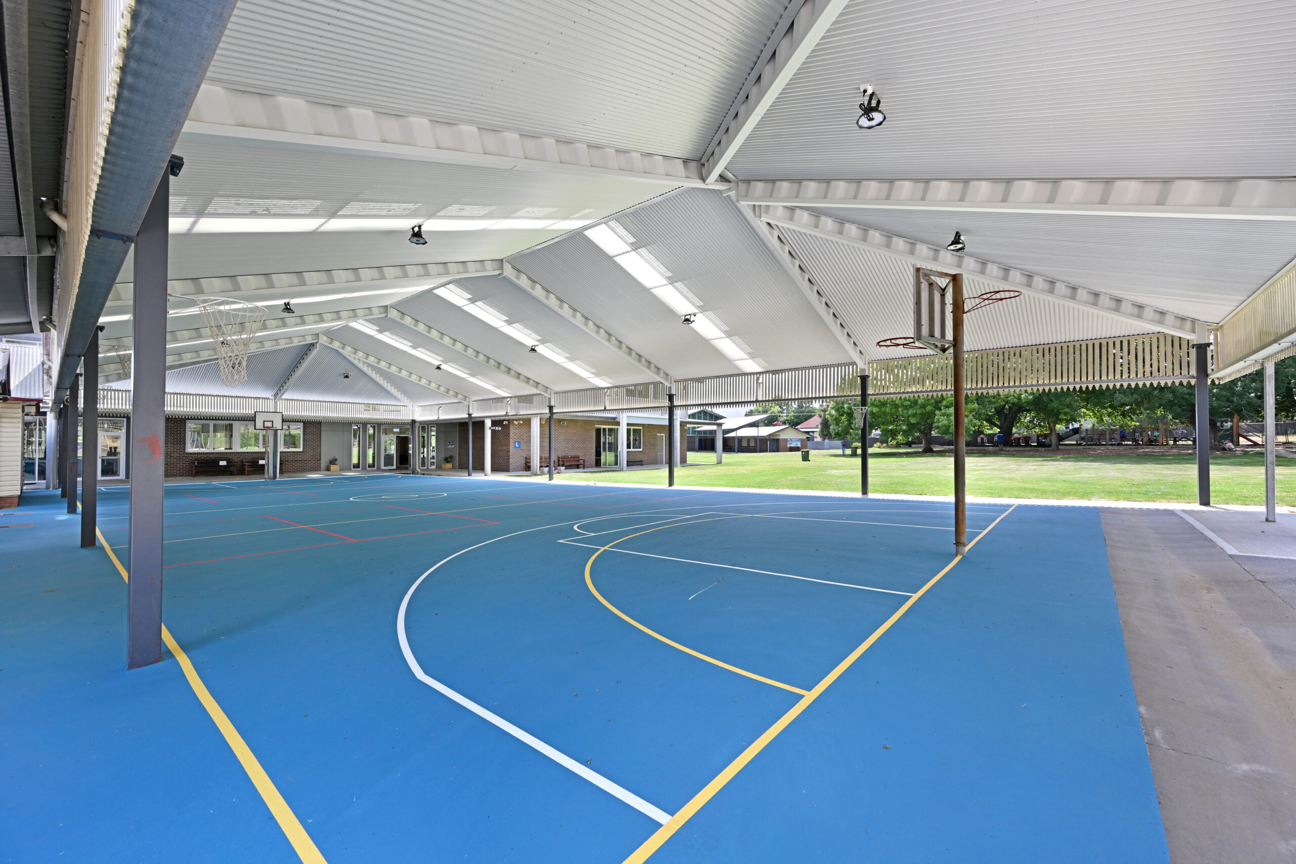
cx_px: 648
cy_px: 432
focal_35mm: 14
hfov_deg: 104.3
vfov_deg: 81.2
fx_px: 504
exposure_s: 1/30
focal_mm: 14
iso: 400
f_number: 8
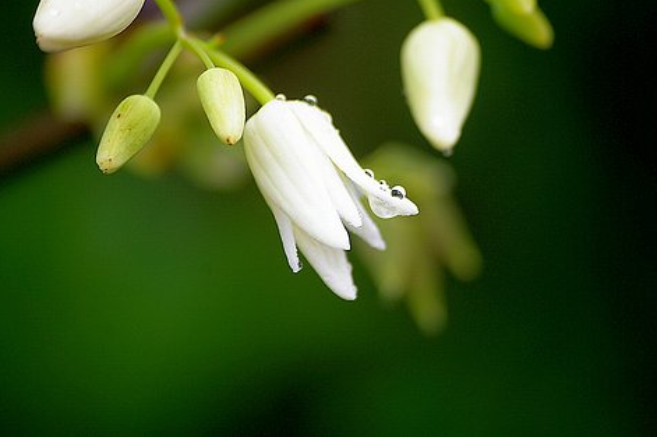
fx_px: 5652
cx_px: 354
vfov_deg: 4.4
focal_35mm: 310
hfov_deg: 6.7
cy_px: 201
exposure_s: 1/200
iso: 200
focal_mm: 190
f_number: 4.5
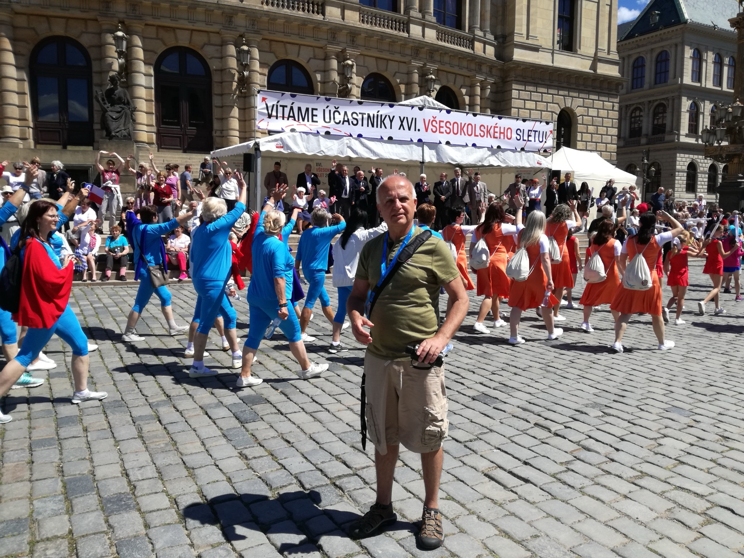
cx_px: 372
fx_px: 580
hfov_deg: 65.3
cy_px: 279
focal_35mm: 27
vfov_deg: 51.4
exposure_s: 1/1272
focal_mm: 3.79
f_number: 2
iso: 50
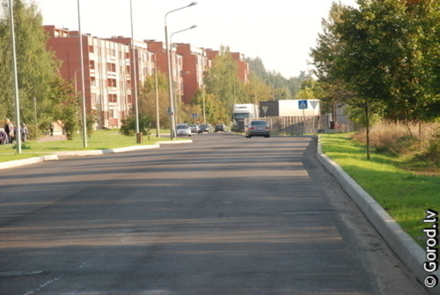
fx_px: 2295
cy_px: 148
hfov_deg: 10.9
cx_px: 220
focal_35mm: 188
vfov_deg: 7.4
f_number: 9.5
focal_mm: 125
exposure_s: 1/180
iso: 400
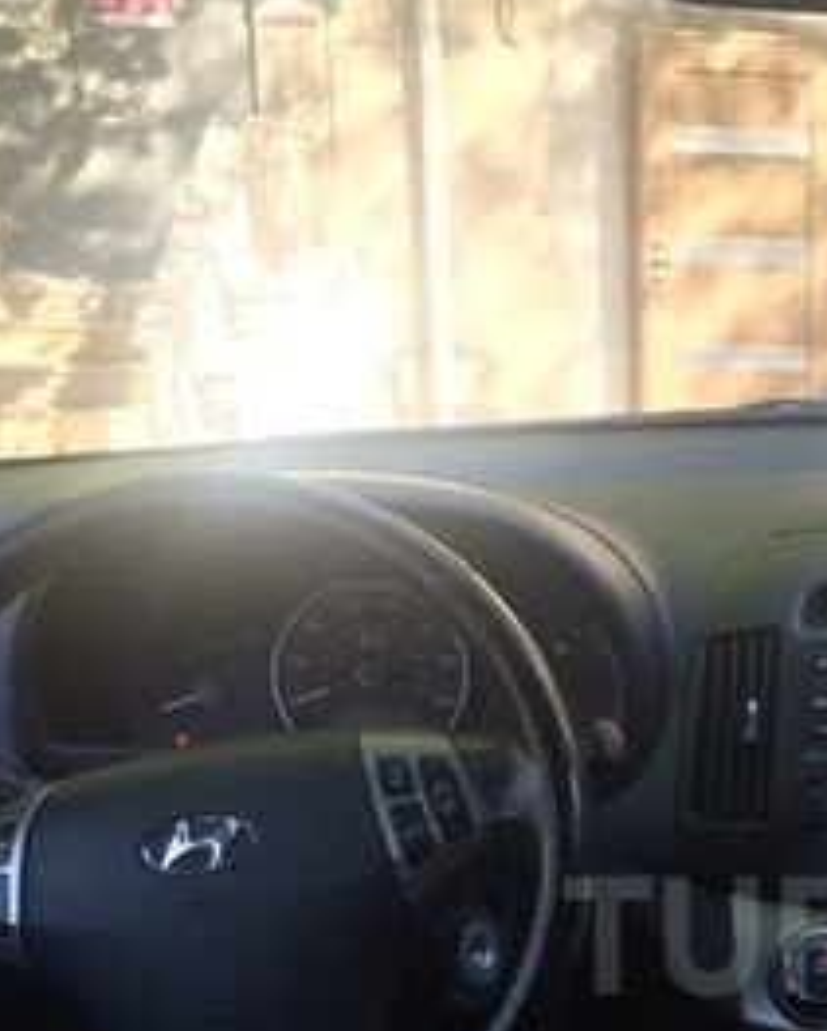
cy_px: 935
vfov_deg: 25.9
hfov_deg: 20.4
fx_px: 2168
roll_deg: -0.3
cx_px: 964
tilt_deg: -15.8
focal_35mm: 71
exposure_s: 1/100
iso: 40
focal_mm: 4.15
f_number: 2.2
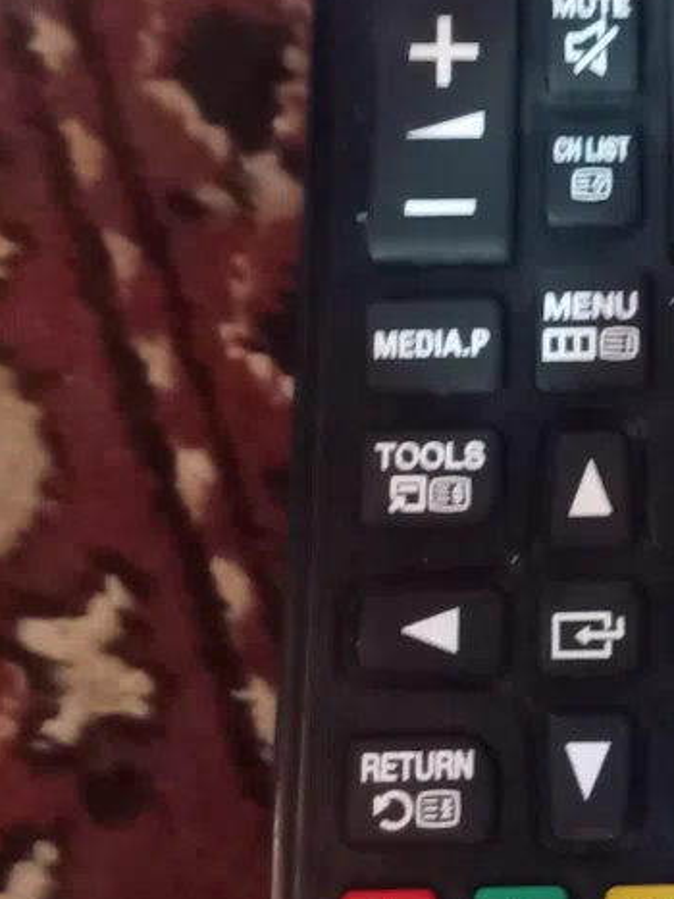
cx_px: 736
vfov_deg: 24.6
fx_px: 2052
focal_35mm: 79
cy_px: 332
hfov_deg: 18.0
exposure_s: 1/12.5
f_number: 1.8
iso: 7725
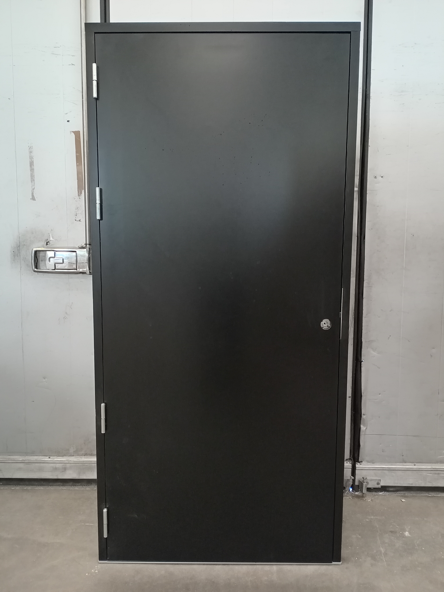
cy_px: 296
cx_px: 222
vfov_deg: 65.3
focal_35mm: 27
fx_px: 462
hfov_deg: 51.4
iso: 1562
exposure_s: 1/16.7
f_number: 1.8
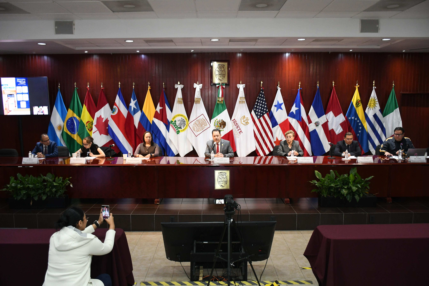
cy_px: 143
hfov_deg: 61.9
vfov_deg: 43.6
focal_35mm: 30
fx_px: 357
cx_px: 214
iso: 2000
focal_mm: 20
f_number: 3.5
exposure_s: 1/100
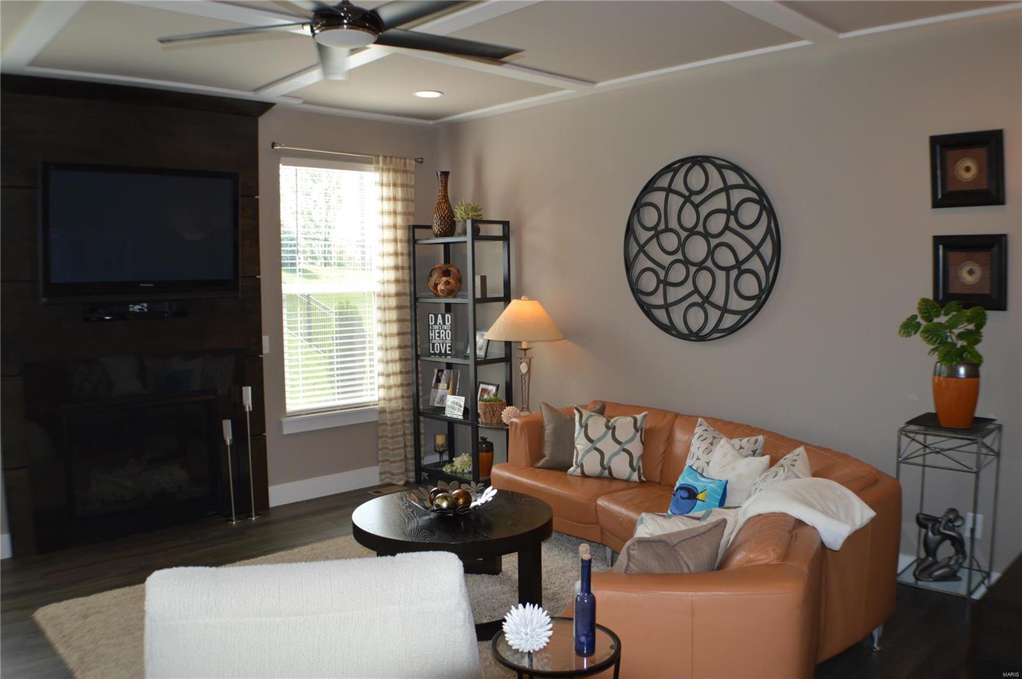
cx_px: 511
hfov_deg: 53.2
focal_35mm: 36
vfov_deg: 36.8
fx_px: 1021
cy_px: 340
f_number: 4
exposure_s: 1/125
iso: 280
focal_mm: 24
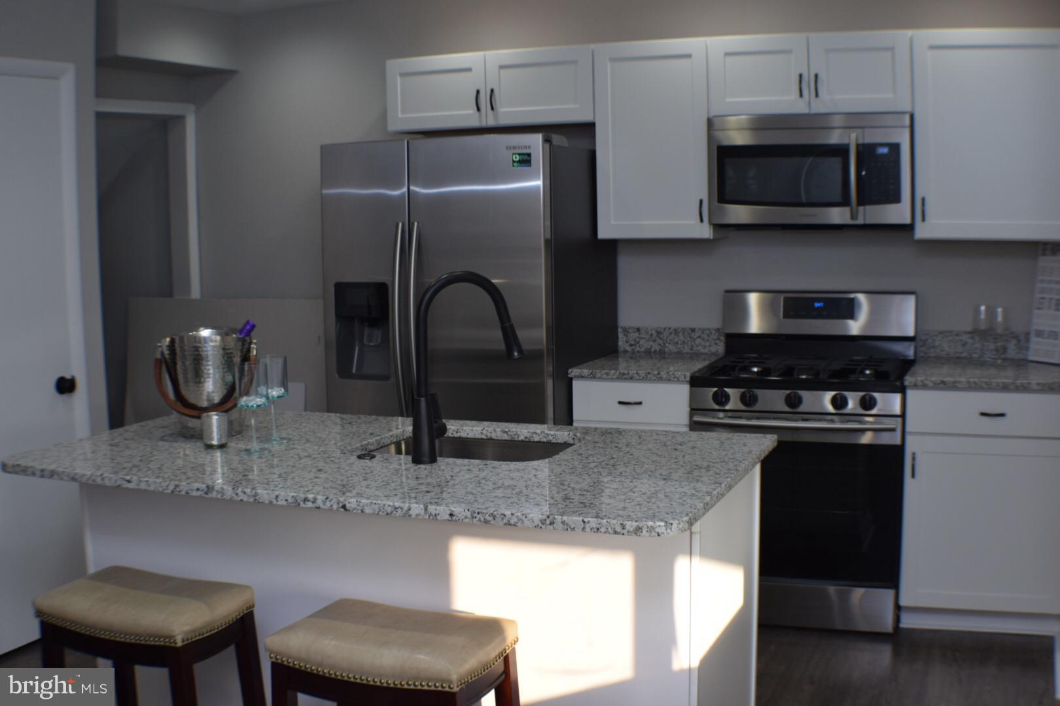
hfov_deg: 33.4
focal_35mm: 60
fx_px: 1767
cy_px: 353
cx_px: 530
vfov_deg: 22.6
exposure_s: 1/125
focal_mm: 40
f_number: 5.6
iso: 400
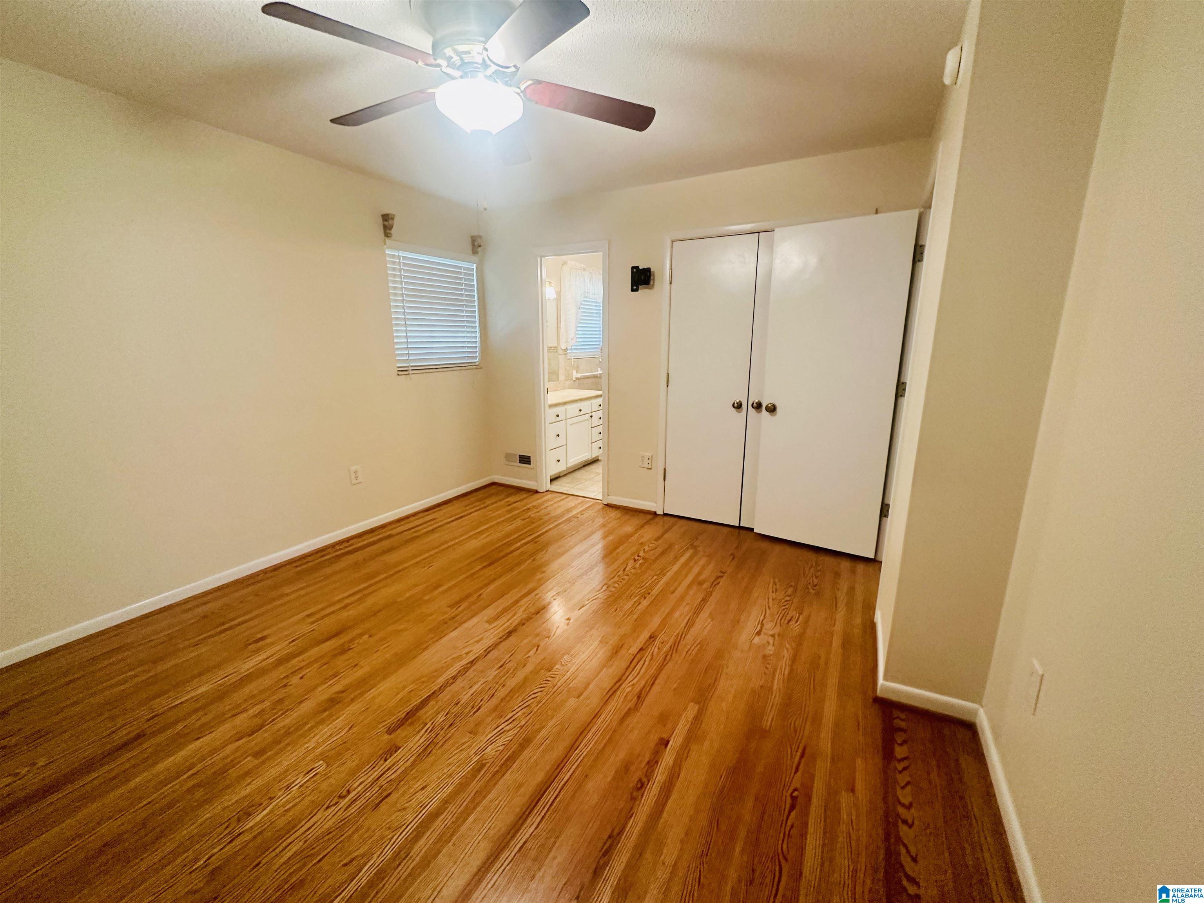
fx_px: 487
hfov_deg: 102.1
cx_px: 602
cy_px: 452
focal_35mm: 14
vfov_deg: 85.7
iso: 400
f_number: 2.2
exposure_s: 1/60
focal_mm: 2.22
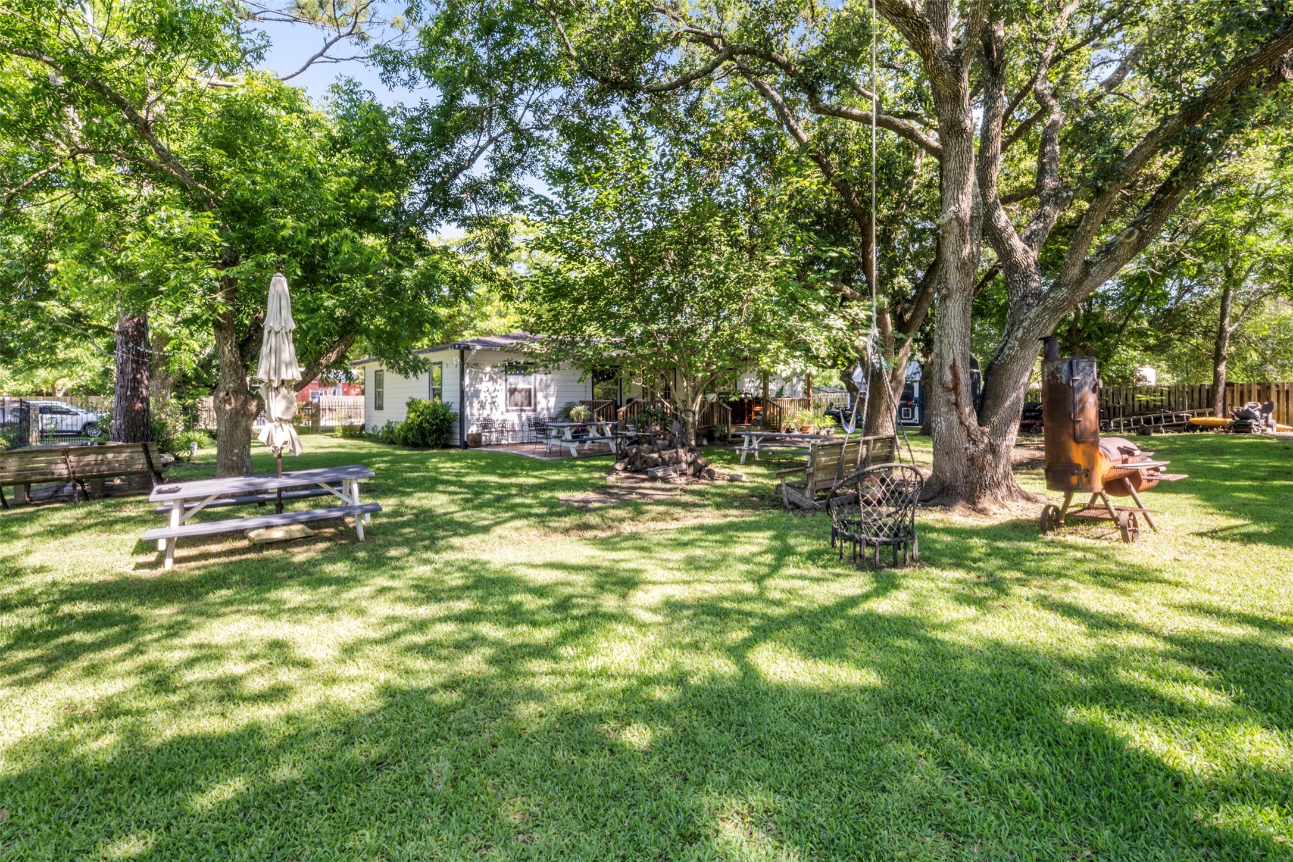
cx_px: 646
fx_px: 575
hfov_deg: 96.7
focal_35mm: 16
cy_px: 431
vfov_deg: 73.7
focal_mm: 16
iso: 800
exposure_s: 1/4
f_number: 9
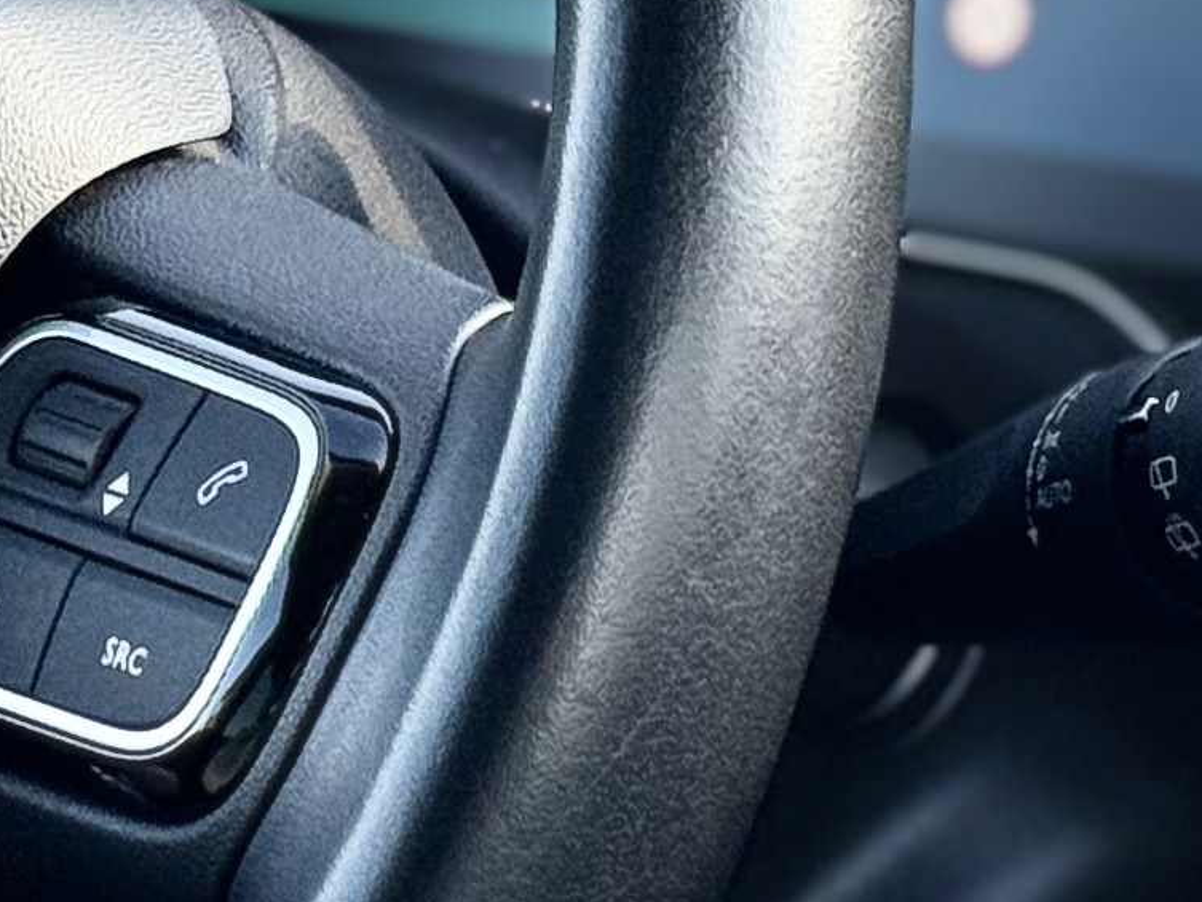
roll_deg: +0.4
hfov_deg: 7.7
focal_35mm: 257
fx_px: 8925
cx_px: 603
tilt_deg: -10.9
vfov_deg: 5.8
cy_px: -24
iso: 64
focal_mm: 6.76
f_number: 1.78
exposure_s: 1/343
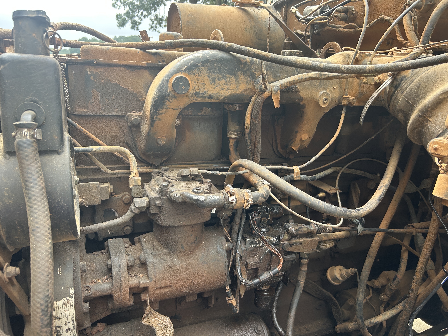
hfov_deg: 67.3
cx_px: 224
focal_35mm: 26
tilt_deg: -18.5
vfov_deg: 53.1
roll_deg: -0.4
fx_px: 336
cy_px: 168
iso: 50
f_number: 1.5
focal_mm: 5.7
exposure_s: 1/265
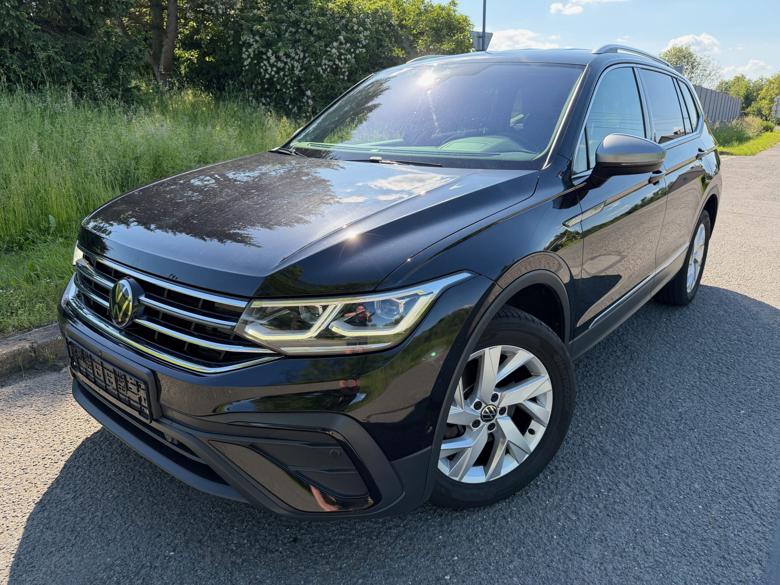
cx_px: 390
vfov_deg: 56.8
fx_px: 541
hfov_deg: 71.6
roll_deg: +0.4
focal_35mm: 24
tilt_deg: -17.3
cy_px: 292
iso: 100
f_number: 1.78
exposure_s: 1/1437
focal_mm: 6.76
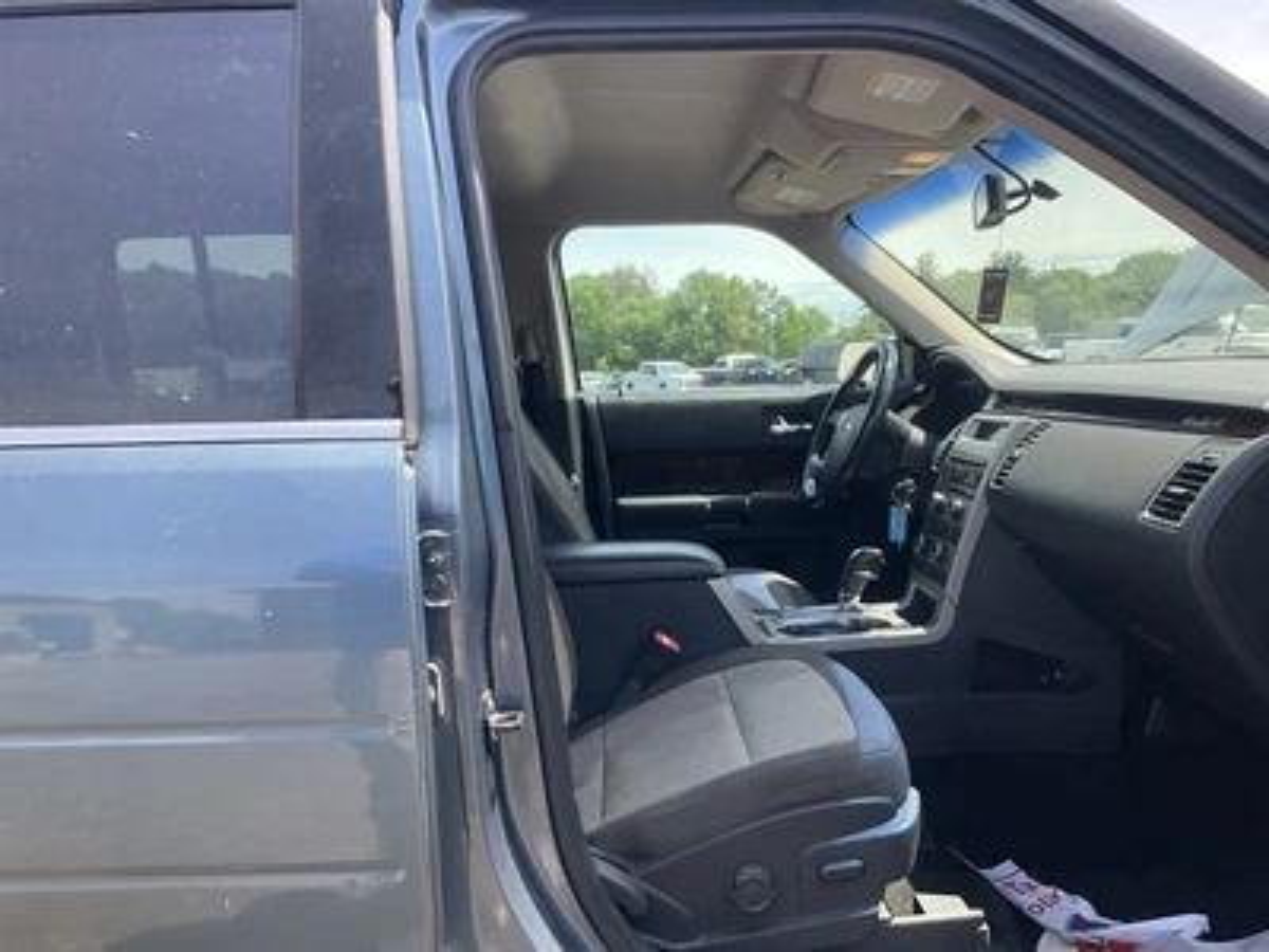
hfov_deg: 61.7
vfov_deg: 48.2
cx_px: 634
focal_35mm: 29
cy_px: 476
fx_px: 1063
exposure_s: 1/264
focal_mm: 3
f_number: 1.8
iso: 25
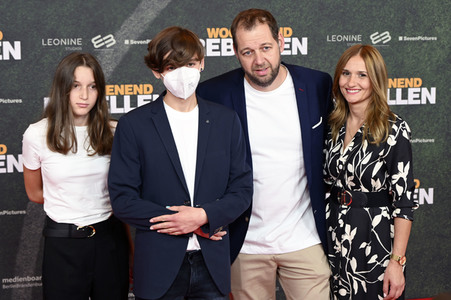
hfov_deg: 33.4
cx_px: 226
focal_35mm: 60
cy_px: 150
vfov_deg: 22.6
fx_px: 751
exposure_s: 1/200
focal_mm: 60
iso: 1000
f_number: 6.3
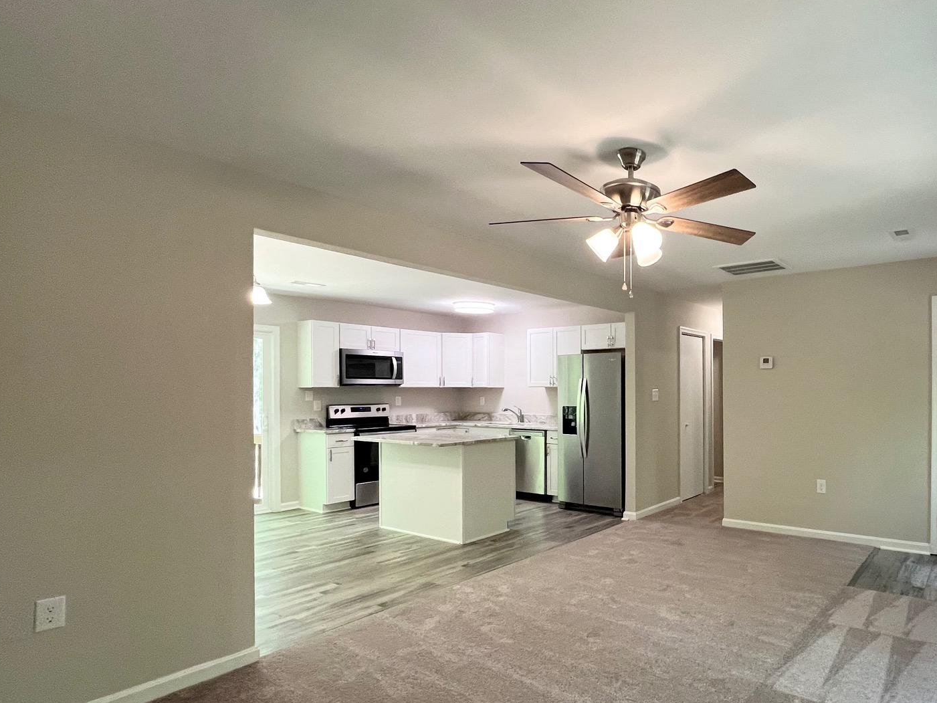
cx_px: 675
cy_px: 390
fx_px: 514
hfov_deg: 79.7
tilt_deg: -1.8
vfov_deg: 68.5
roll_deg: -0.4
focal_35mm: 19
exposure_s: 1/120
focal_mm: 1.57
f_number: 1.8
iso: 200
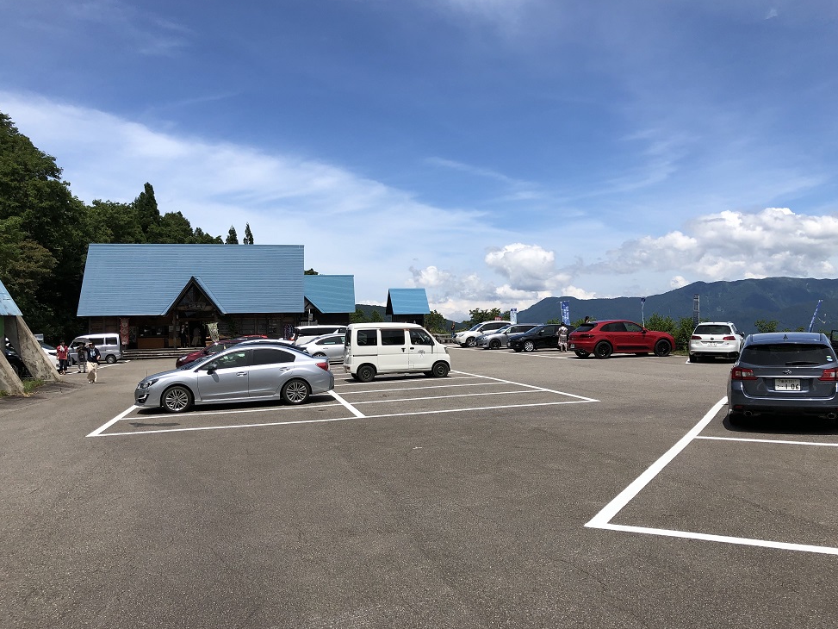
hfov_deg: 61.6
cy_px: 316
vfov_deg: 48.2
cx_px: 431
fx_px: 702
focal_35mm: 29
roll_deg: +1.0
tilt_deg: +0.3
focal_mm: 3.99
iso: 20
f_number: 1.8
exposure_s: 1/3003
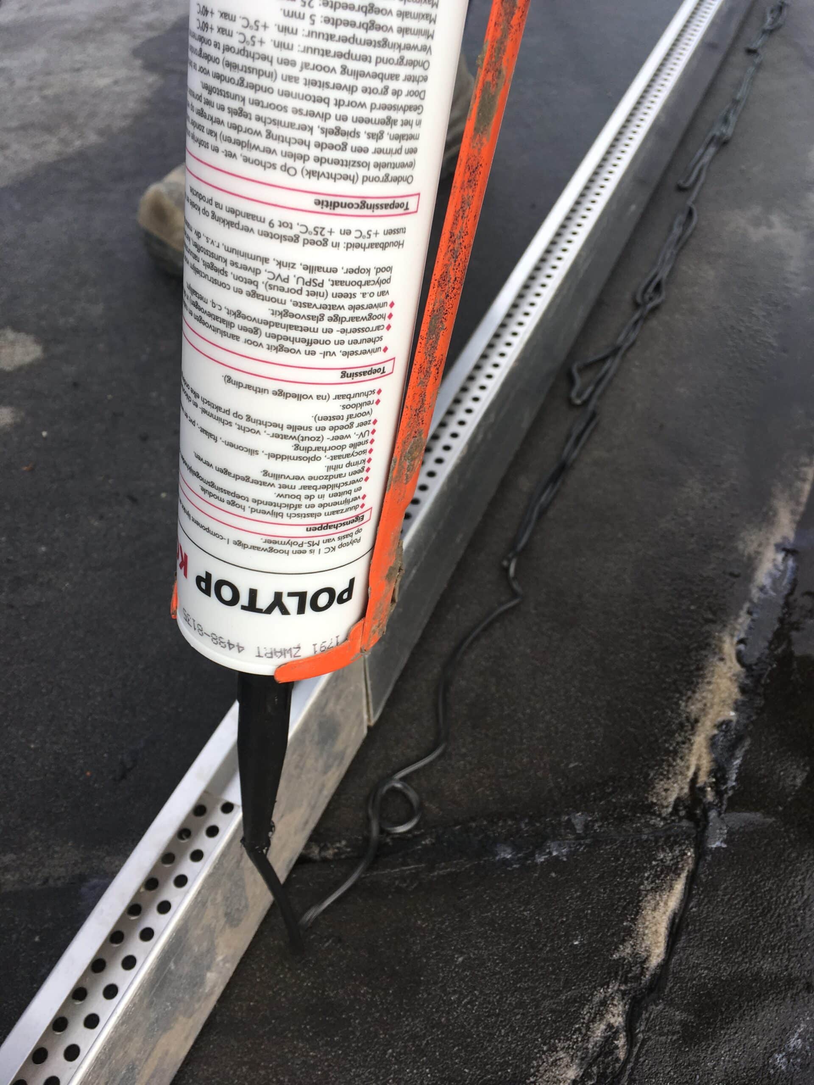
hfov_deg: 48.2
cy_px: 542
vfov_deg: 61.7
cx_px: 407
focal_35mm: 29
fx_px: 909
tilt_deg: -46.9
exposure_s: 1/361
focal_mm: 4.15
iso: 25
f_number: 2.2
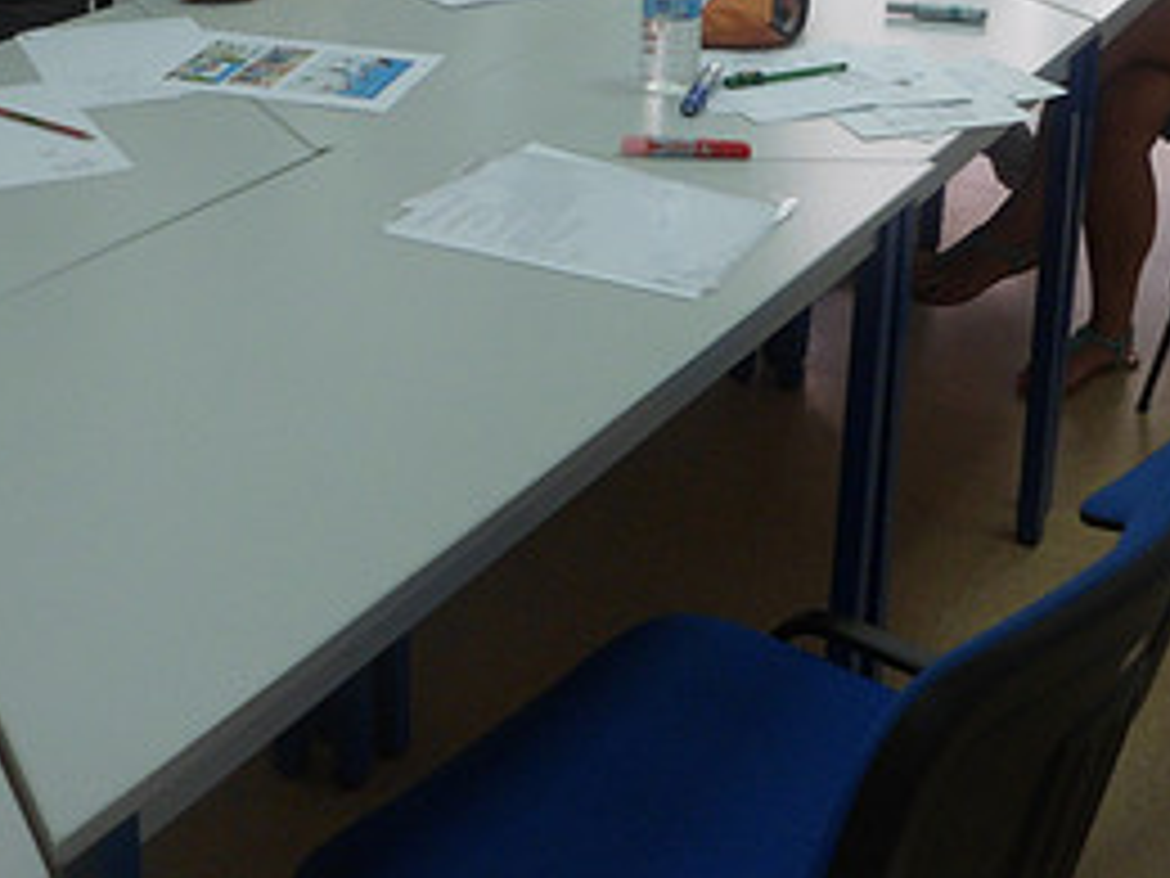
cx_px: 585
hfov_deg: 33.2
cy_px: -11
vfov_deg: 24.1
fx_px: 1960
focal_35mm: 58
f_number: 3.3
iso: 80
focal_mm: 4.9
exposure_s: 1/60
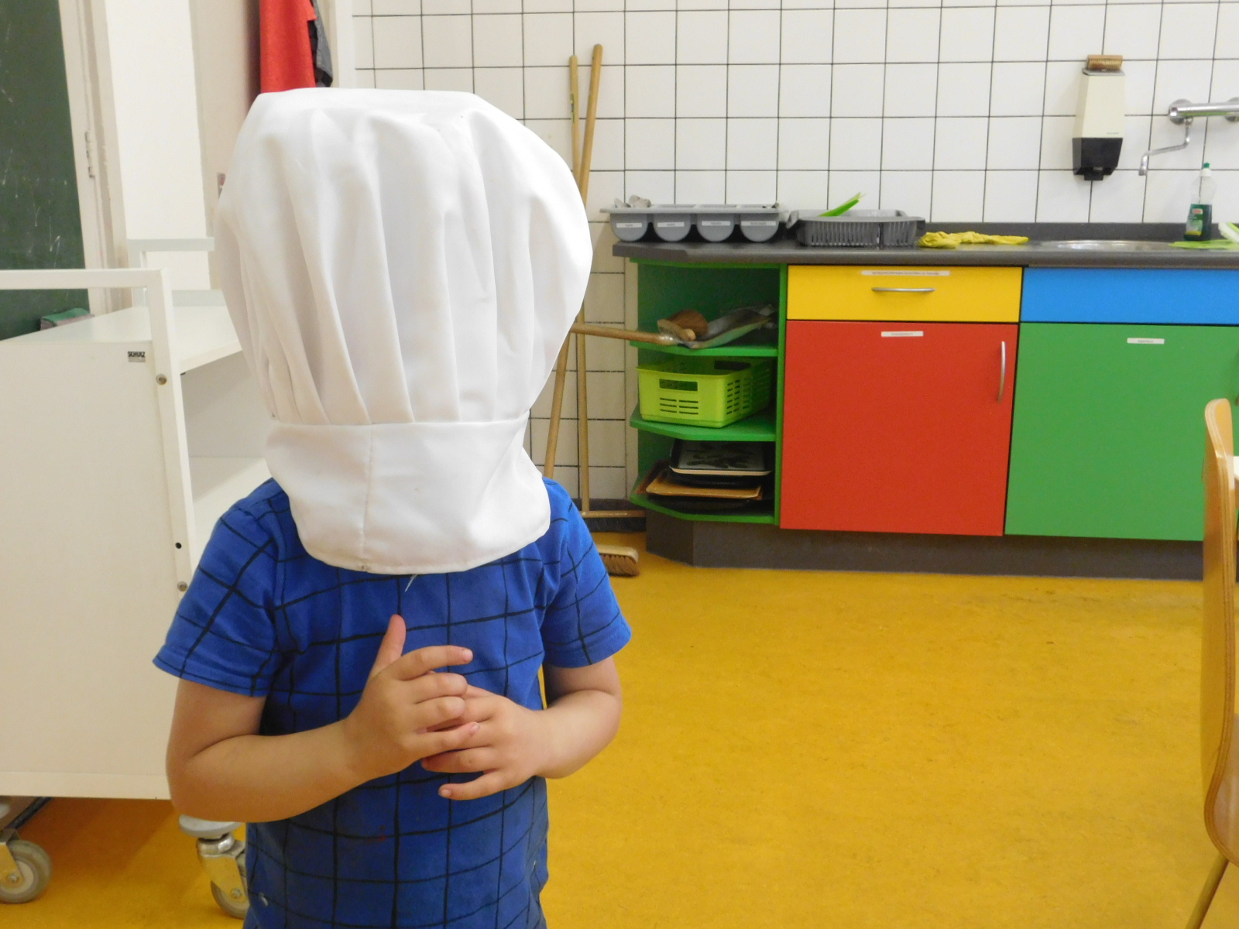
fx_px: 1289
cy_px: 464
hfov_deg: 51.4
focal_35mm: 36
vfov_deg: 39.7
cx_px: 620
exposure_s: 1/30
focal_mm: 6.3
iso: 400
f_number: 3.5
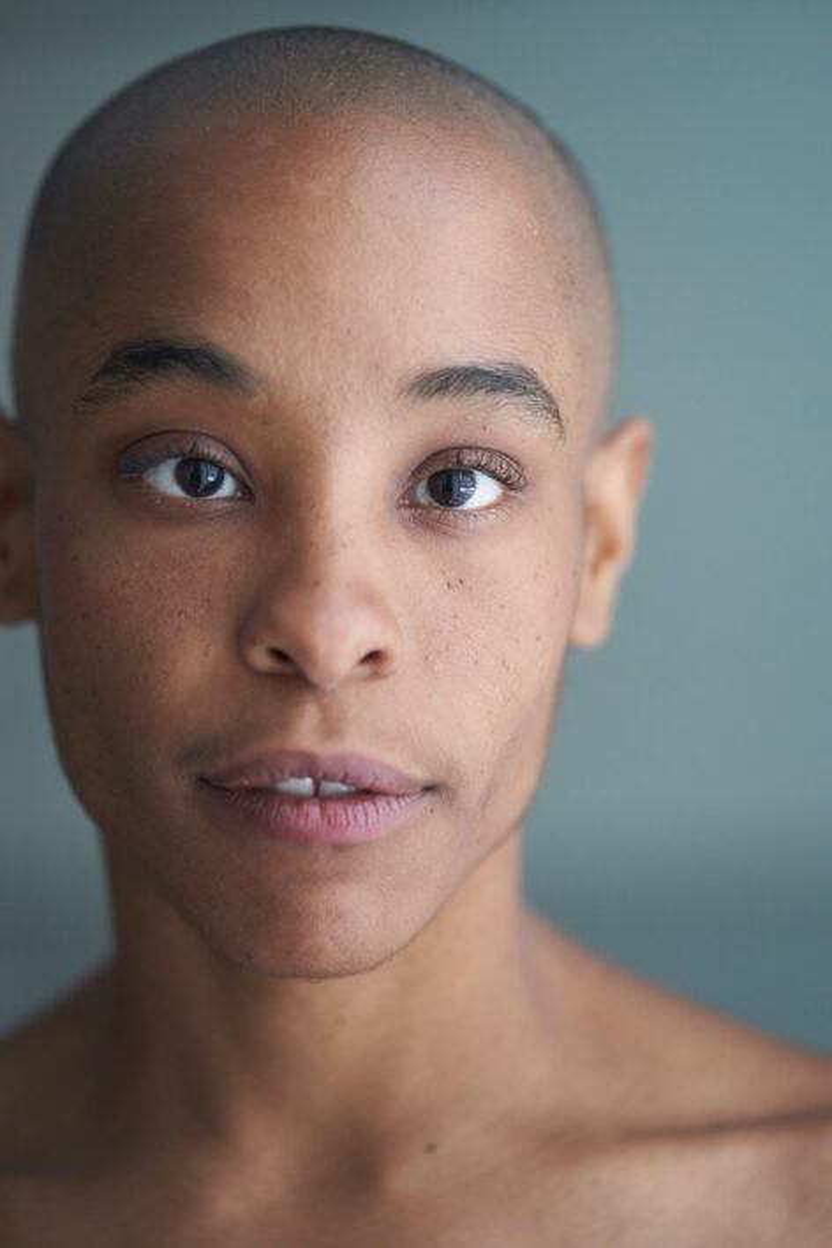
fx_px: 2946
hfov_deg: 16.1
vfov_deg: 23.9
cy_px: 624
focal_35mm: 85
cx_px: 416
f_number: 2.8
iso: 1600
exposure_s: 1/50
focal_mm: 85
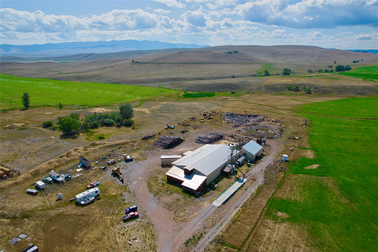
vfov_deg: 57.2
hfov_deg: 78.6
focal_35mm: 22
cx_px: 189
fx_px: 231
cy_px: 126
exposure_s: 1/2500
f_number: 2.8
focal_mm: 8.38
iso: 100
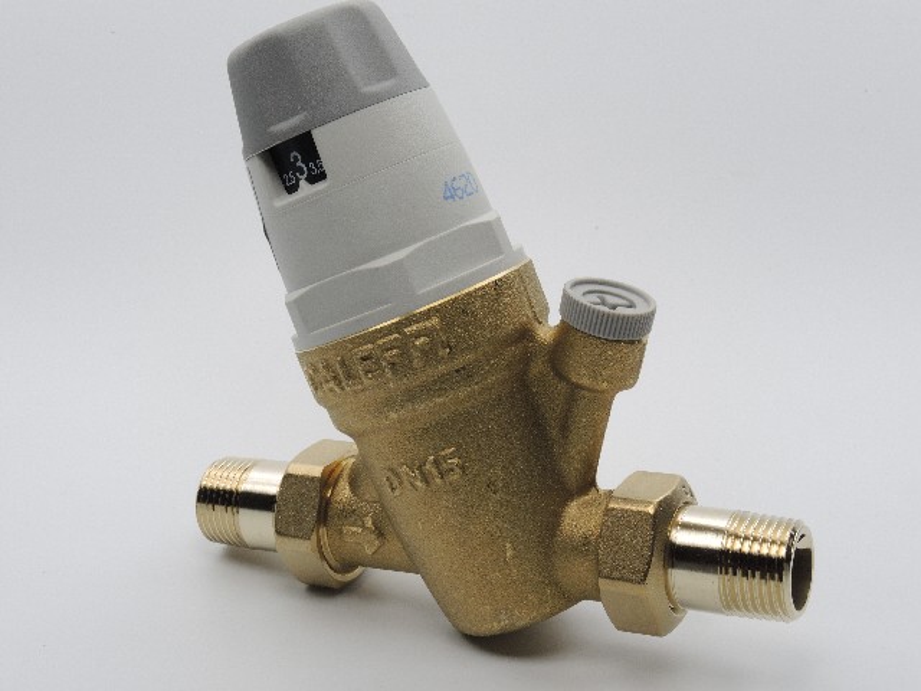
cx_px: 460
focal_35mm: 58
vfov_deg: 25.2
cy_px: 346
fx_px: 1543
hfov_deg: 33.2
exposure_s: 1/100
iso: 100
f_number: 8
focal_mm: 12.5
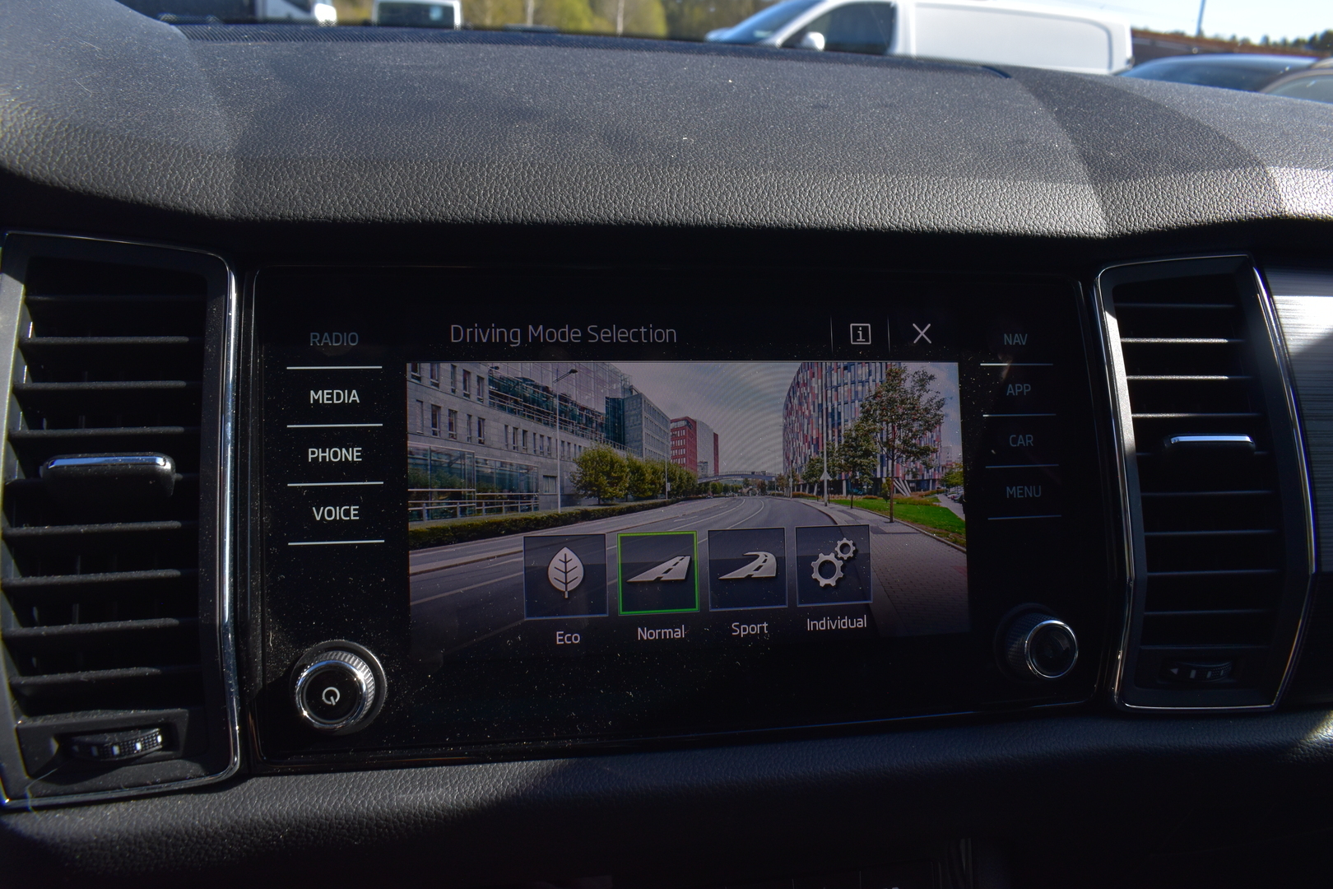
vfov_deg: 47.9
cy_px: 444
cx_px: 666
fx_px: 1000
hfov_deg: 67.4
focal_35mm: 27
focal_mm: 18
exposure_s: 1/250
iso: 400
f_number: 9.5
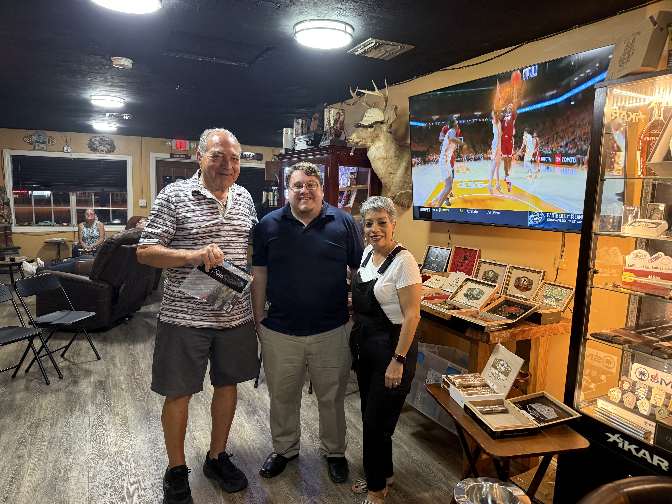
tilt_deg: -7.8
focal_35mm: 24
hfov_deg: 71.6
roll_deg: -2.1
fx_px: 466
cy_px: 252
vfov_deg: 56.8
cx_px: 336
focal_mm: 6.76
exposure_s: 1/60
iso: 400
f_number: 1.78
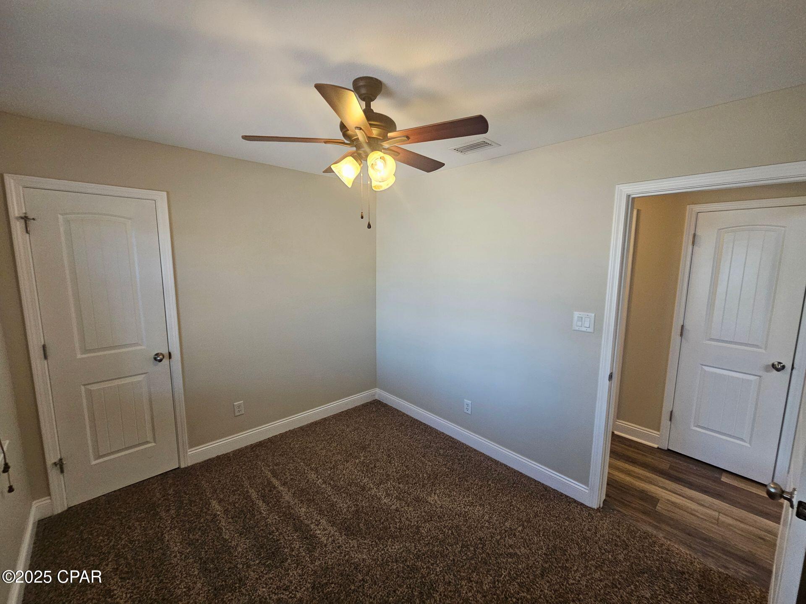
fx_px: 303
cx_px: 403
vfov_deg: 89.9
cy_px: 302
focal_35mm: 13
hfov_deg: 106.2
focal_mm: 2.2
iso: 200
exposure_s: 1/60
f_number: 2.2
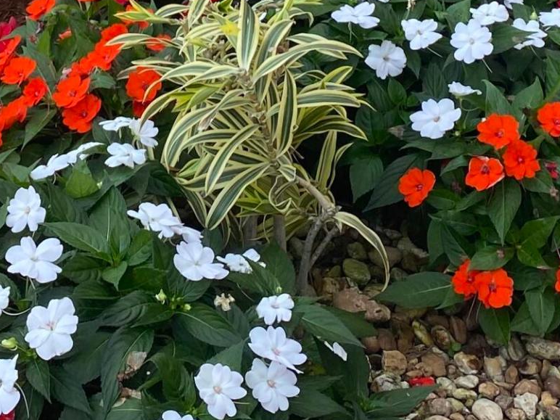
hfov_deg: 19.8
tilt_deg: -8.2
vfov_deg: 14.1
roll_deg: +2.7
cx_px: 55
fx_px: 1569
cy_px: -246
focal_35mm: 97
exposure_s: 1/296
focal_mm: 4.25
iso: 32
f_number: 1.8
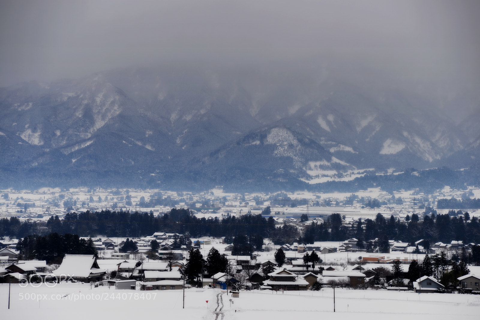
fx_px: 1934
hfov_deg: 14.1
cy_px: 160
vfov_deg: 9.5
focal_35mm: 145
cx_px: 240
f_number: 9
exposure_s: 1/320
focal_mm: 145
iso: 100
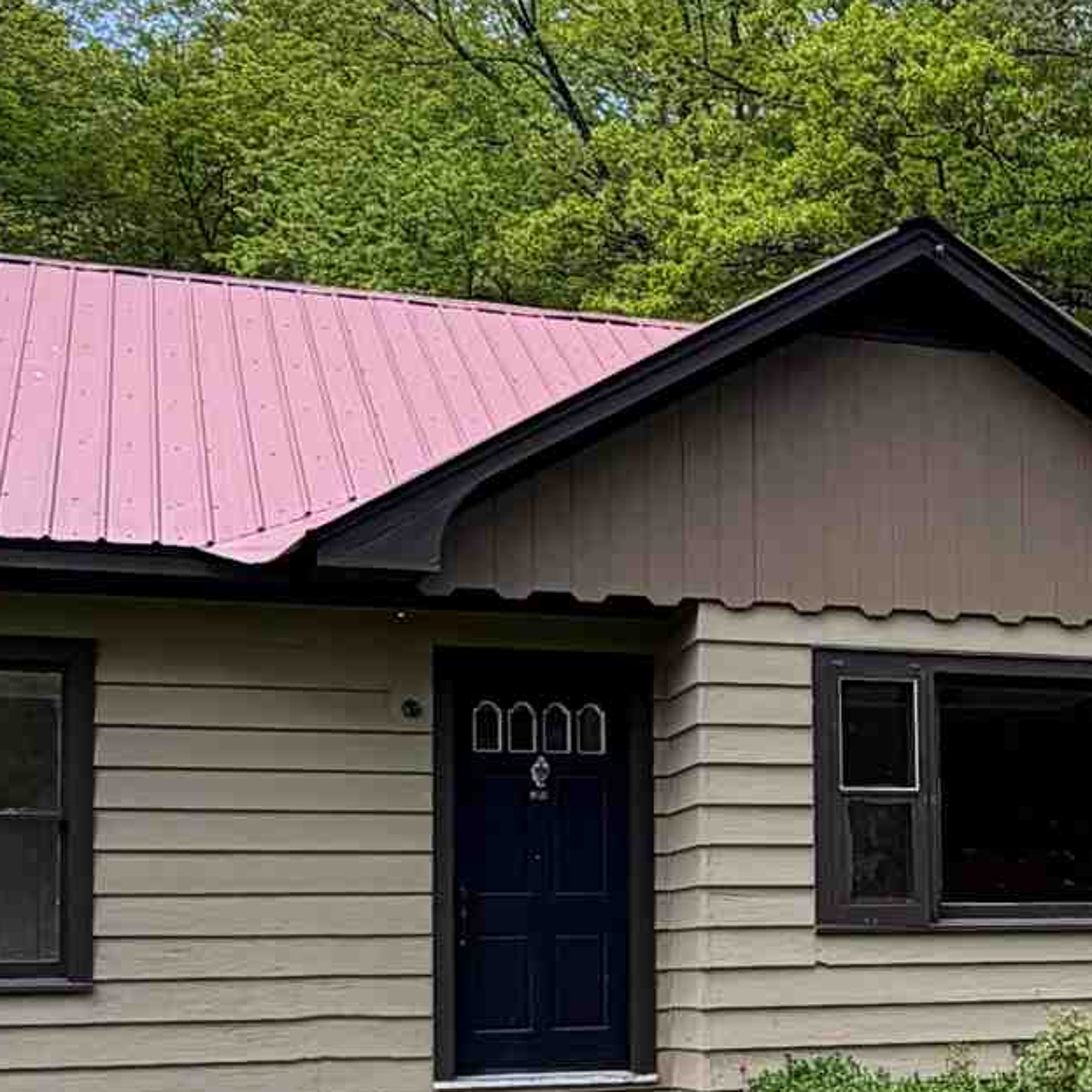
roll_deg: +1.5
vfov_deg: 27.7
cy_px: 834
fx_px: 2177
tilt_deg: +3.1
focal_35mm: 61
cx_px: 1046
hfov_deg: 26.9
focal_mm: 2.22
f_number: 2.2
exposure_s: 1/651
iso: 40
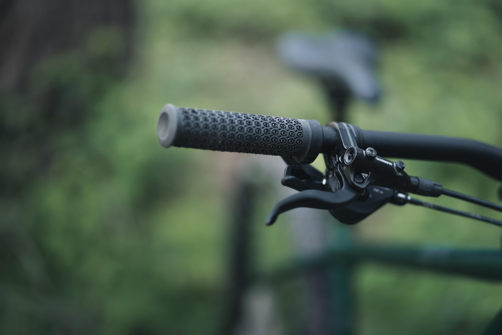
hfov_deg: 23.9
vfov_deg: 16.1
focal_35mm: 85
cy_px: 168
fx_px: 1185
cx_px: 251
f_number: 1.8
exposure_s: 1/160
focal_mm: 85
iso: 2000
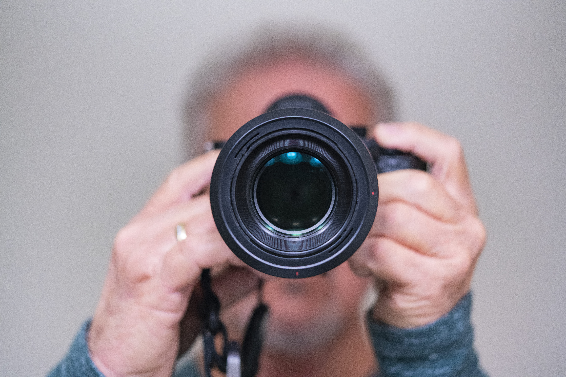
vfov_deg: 15.2
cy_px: 188
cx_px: 283
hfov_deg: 22.6
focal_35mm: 90
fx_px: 1415
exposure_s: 1/400
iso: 2500
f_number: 2.8
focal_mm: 90
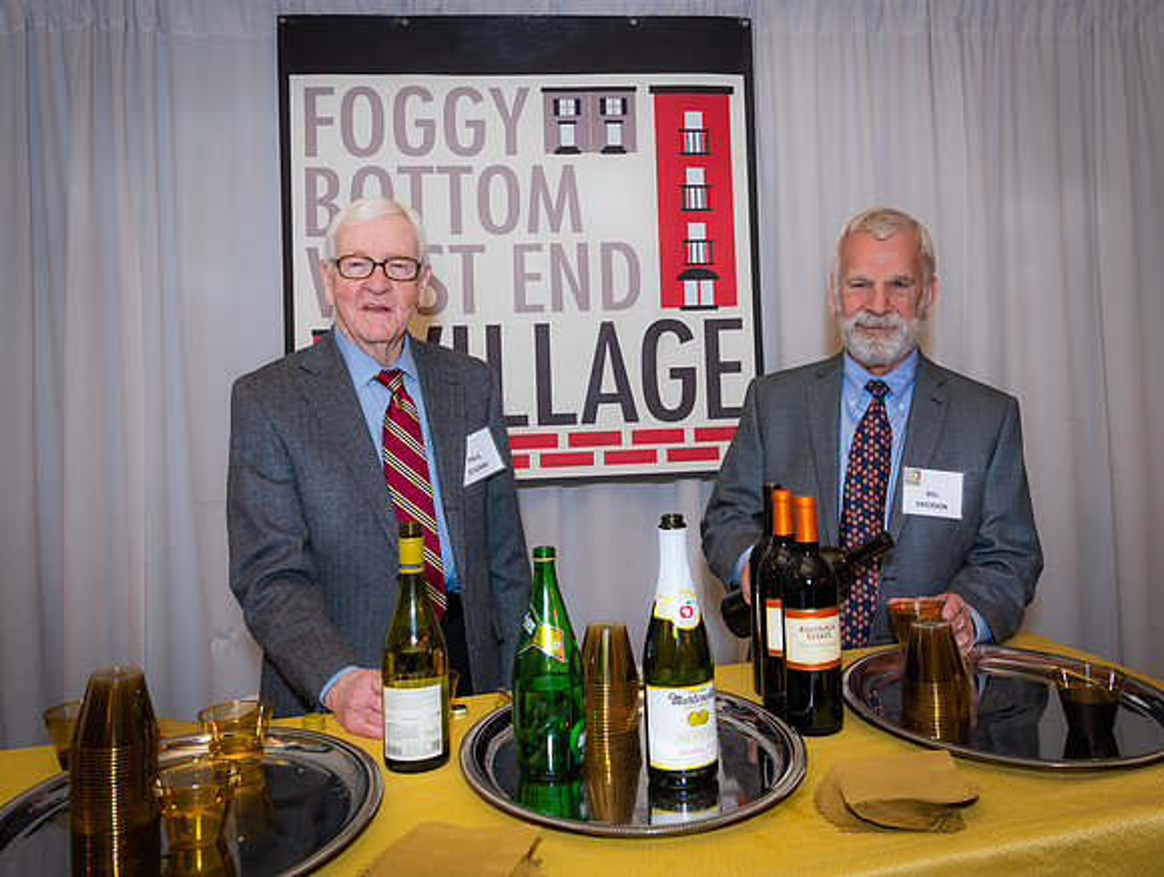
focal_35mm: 35
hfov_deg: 52.1
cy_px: 361
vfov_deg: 40.5
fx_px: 1183
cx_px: 691
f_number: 5.6
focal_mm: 26
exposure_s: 1/60
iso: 640
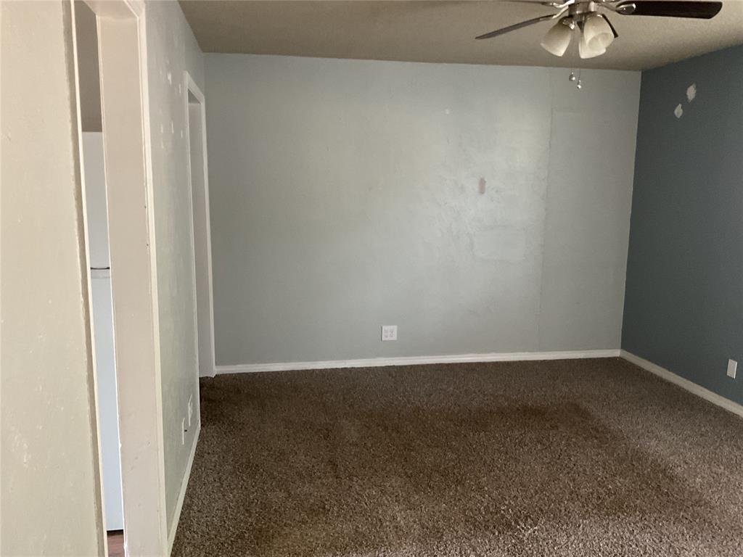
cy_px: 278
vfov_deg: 48.2
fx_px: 622
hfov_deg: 61.7
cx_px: 372
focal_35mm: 29
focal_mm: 3
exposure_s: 1/40
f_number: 1.8
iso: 200
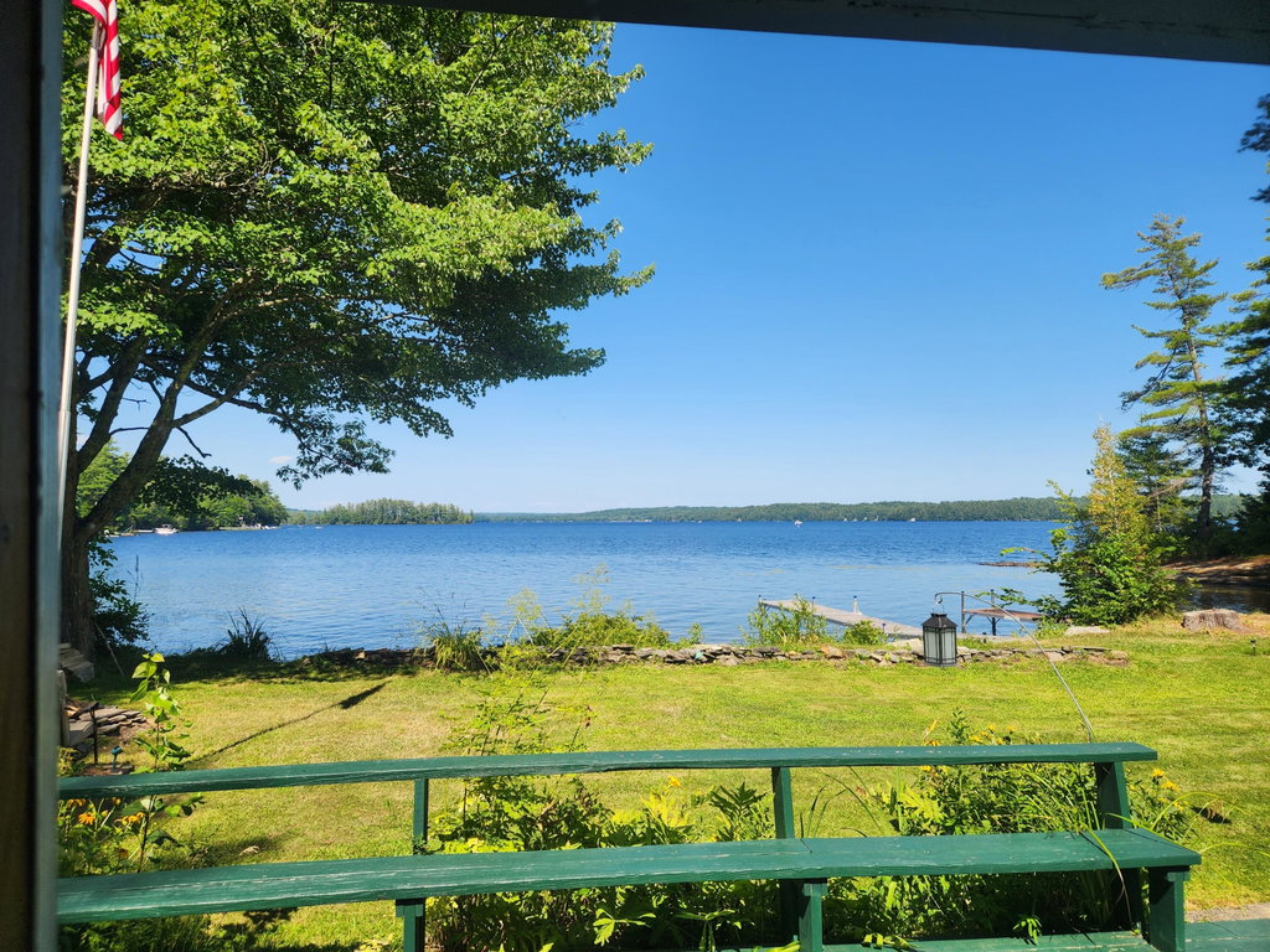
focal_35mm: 23
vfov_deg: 58.9
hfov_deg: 73.9
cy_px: 476
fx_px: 844
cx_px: 635
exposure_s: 1/1279
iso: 20
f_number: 1.8
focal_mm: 5.4
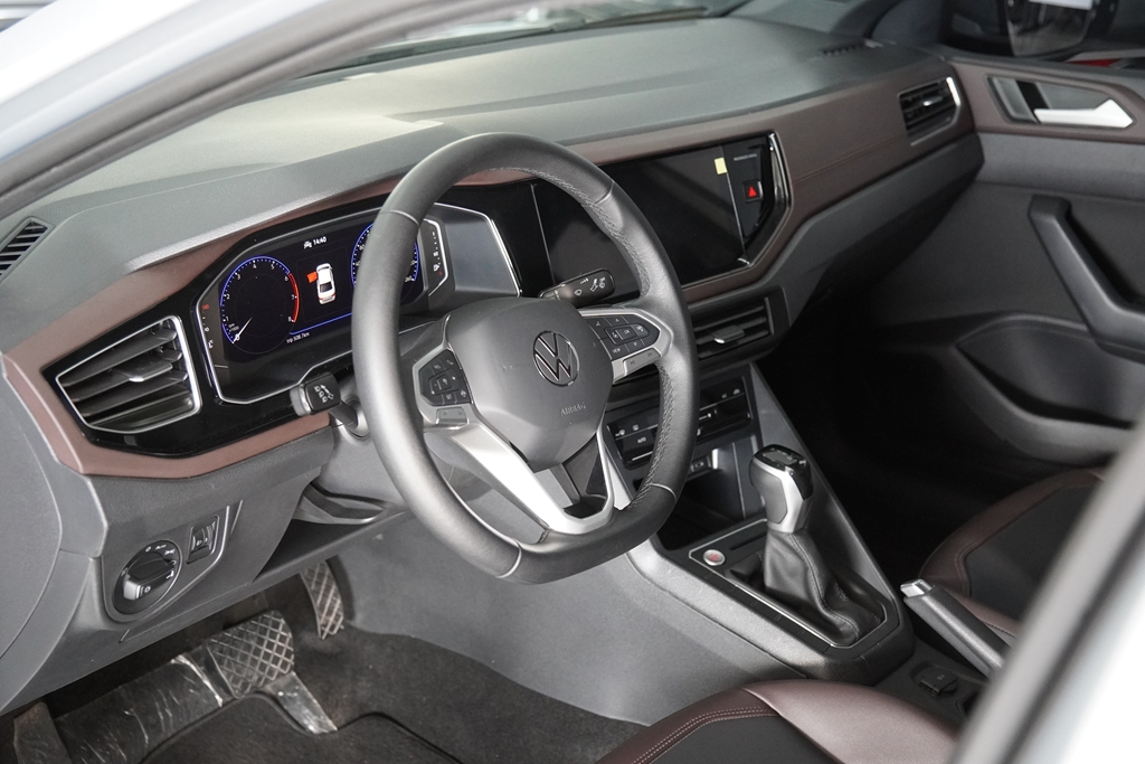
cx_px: 572
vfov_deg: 27.3
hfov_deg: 40.0
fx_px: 1574
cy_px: 382
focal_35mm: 50
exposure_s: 1/160
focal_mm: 33
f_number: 2.8
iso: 3200
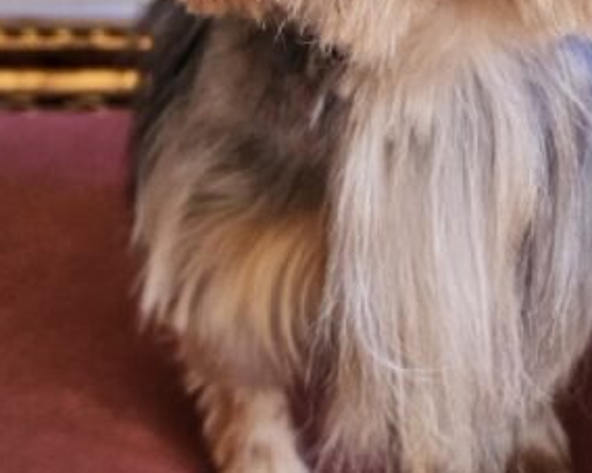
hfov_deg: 23.3
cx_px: 454
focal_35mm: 81
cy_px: 119
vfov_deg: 18.8
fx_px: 1419
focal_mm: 5.4
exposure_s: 1/207
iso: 250
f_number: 1.8
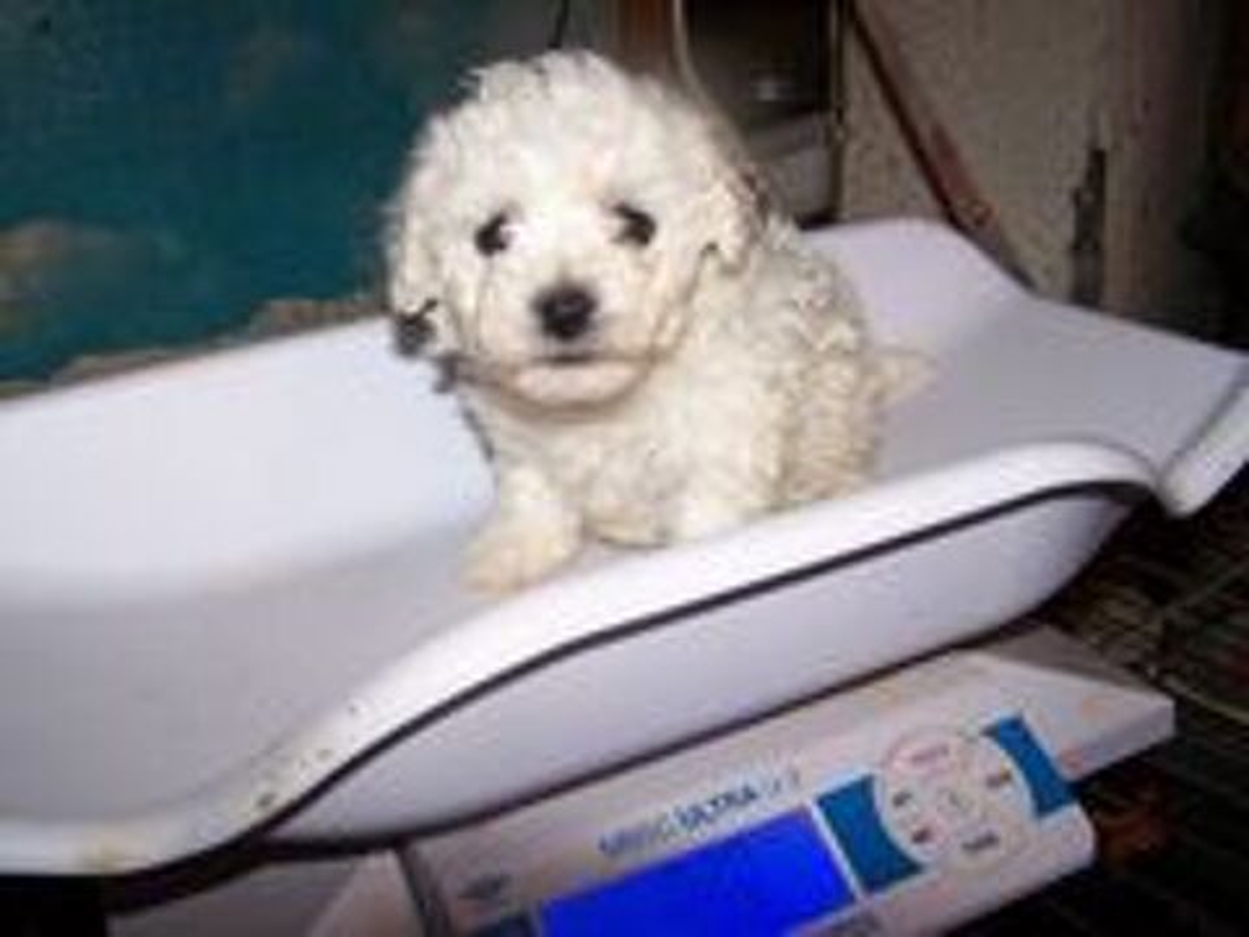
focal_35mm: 38
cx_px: 624
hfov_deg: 49.0
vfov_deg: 37.7
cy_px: 468
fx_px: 1371
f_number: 2.8
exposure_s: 1/60
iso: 160
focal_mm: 6.3
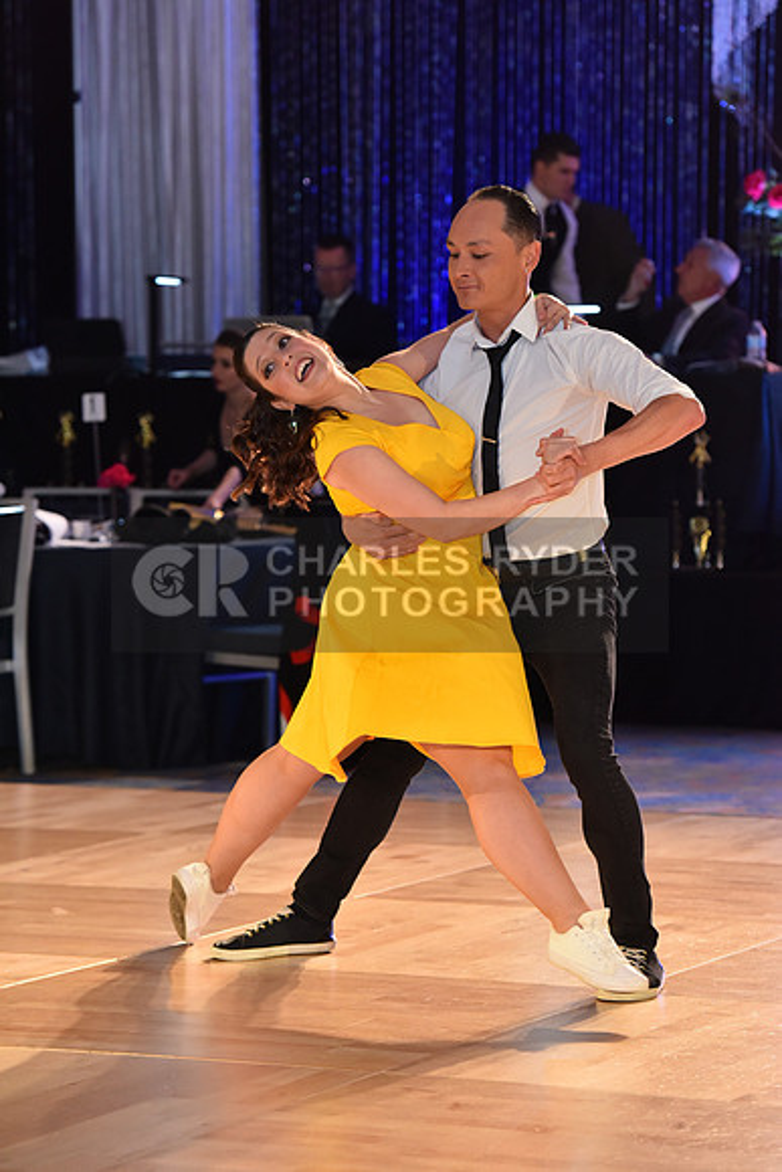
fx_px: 4233
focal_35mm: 130
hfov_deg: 10.6
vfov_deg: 15.8
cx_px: 391
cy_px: 586
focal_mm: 130
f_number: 4.5
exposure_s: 1/250
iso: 2000
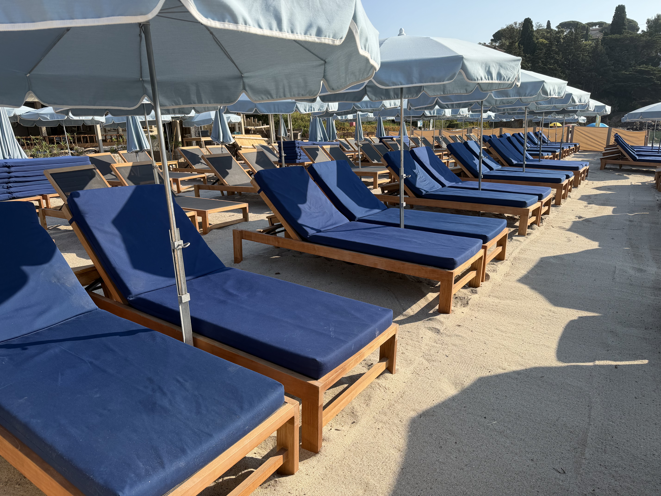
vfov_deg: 56.8
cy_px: 248
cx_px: 330
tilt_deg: -14.1
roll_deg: +2.7
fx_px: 458
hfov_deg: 71.6
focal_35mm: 24
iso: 80
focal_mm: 6.76
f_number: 1.78
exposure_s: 1/2907
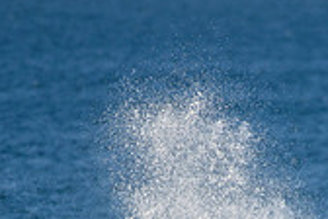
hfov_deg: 1.1
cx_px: 269
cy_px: 347
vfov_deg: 0.7
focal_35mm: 1861
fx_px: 16954
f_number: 5.6
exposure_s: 1/2000
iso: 400
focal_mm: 500
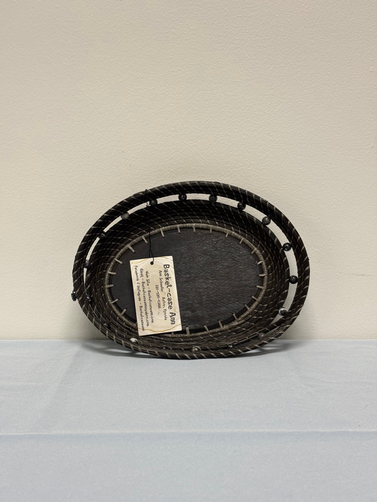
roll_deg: -0.6
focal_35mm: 52
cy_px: 251
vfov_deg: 36.8
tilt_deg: -4.9
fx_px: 755
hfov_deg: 28.0
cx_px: 188
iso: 100
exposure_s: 1/60
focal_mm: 5.96
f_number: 1.6
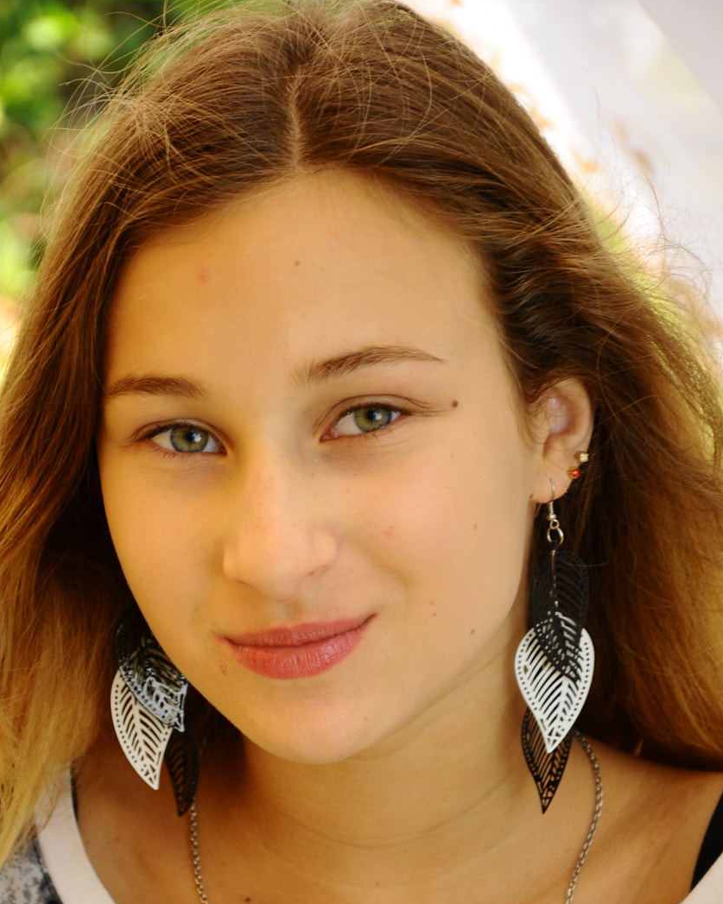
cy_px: 618
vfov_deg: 8.6
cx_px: 287
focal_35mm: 226
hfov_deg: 6.8
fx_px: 6040
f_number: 5.6
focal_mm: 105
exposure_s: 1/100
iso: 200
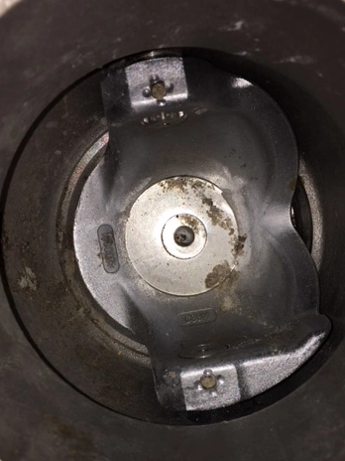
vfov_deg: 46.6
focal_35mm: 40
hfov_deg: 35.9
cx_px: 196
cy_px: 270
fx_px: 532
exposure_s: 1/160
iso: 25
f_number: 2.2
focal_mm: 4.15
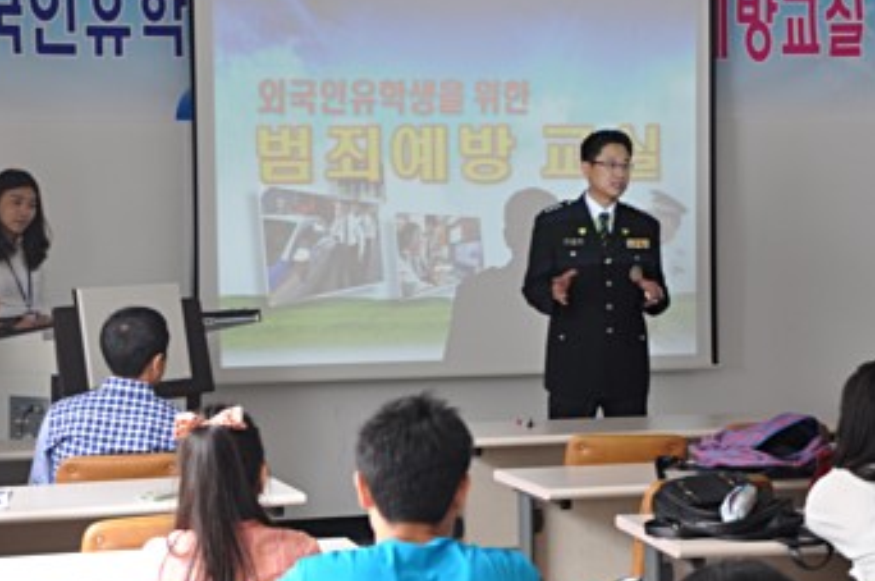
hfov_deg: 22.2
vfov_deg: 14.8
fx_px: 2233
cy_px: 220
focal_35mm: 92
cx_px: 425
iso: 400
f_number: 5.6
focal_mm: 42
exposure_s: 1/30
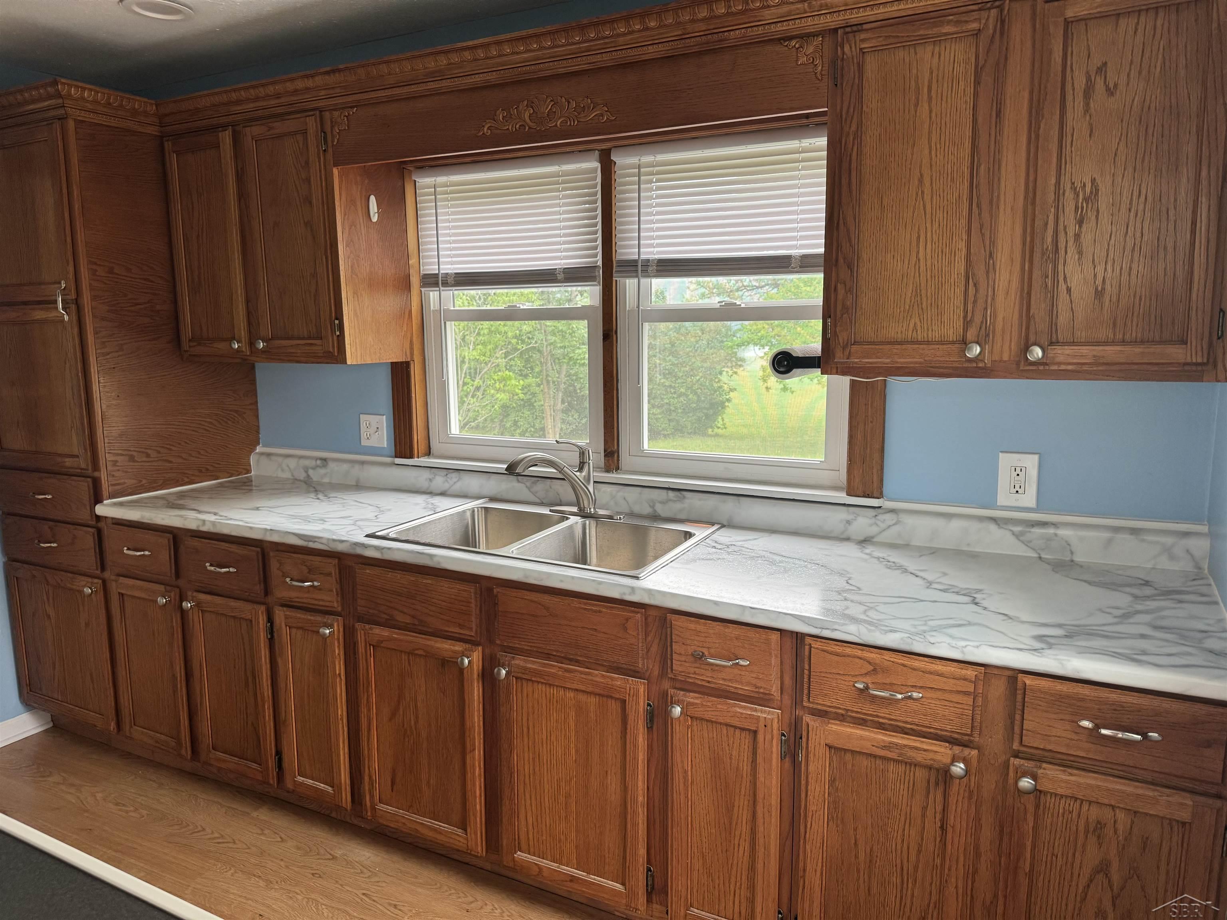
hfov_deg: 71.6
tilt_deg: -8.4
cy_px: 460
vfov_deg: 56.8
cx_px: 614
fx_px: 851
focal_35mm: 24
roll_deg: +0.9
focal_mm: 6.76
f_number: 1.78
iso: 125
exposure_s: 1/121
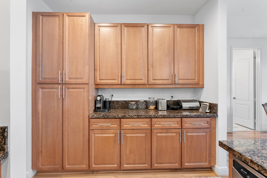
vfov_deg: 70.7
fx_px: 125
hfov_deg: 93.6
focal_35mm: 17
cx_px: 134
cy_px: 89
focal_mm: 16.9
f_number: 8
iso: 500
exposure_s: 1/5
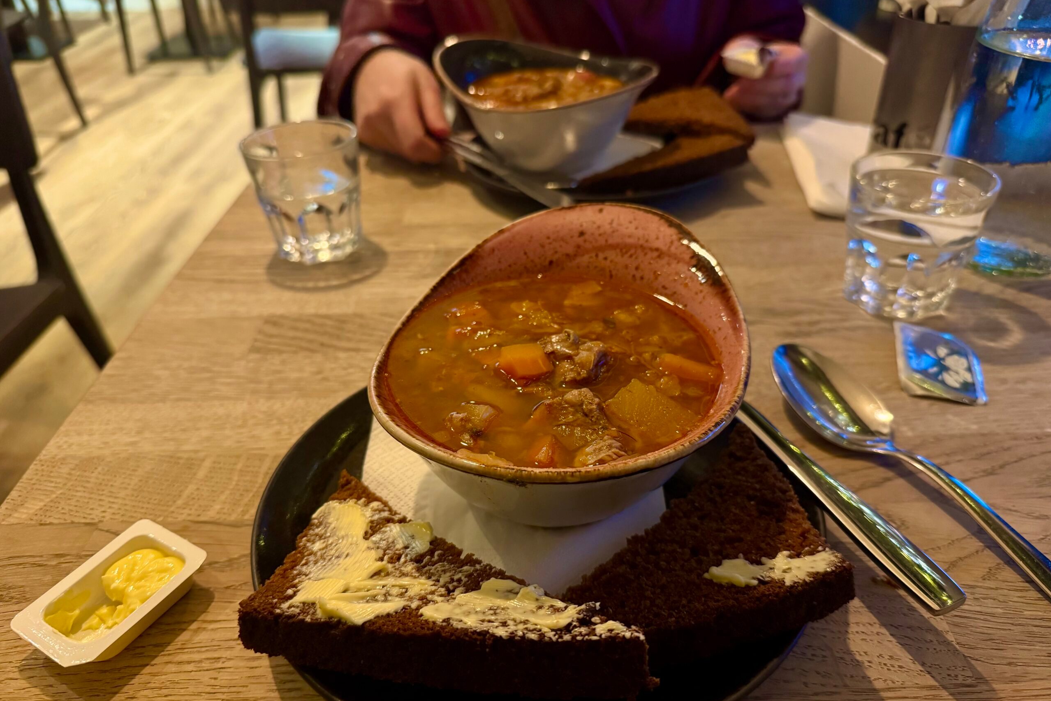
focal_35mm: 25
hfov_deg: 71.5
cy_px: 373
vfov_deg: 51.3
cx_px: 526
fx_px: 730
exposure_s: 1/50
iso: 800
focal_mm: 6.76
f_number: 1.78
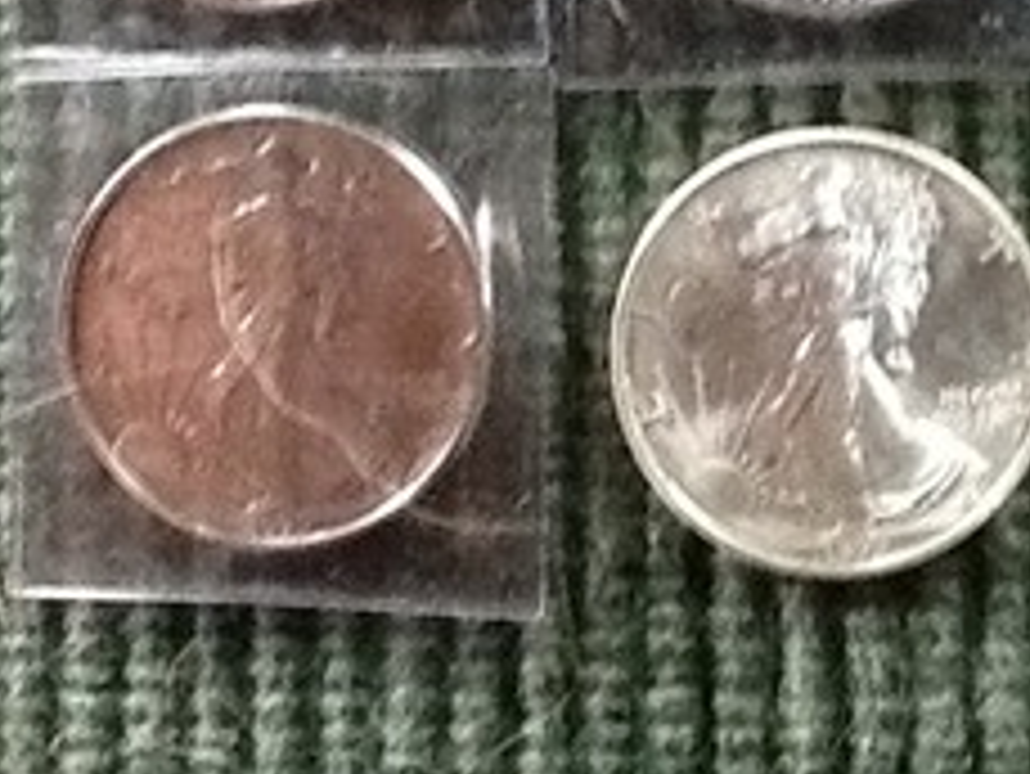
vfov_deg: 21.7
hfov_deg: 27.7
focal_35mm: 67
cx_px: 963
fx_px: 1995
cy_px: 166
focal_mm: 2.03
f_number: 2.4
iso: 400
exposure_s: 1/20
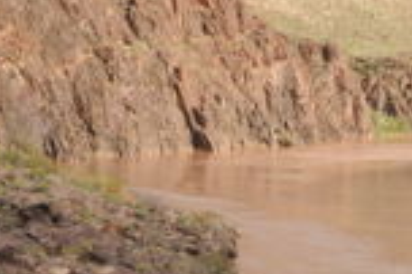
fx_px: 2103
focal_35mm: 184
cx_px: 786
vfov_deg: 7.4
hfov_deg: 10.4
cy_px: 301
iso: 200
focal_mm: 35
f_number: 8
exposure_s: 1/320
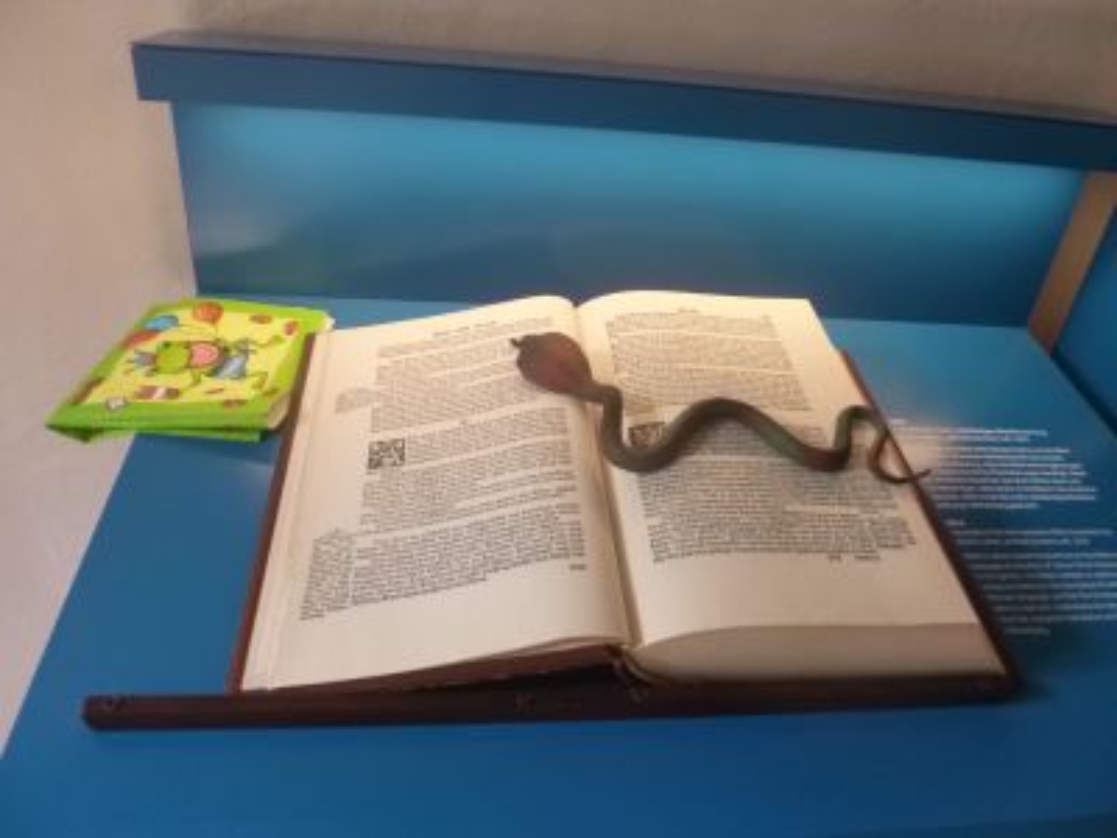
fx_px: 774
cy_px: 419
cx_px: 558
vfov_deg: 56.8
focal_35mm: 24
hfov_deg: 71.6
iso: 250
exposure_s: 1/60
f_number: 2.5
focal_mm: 4.3
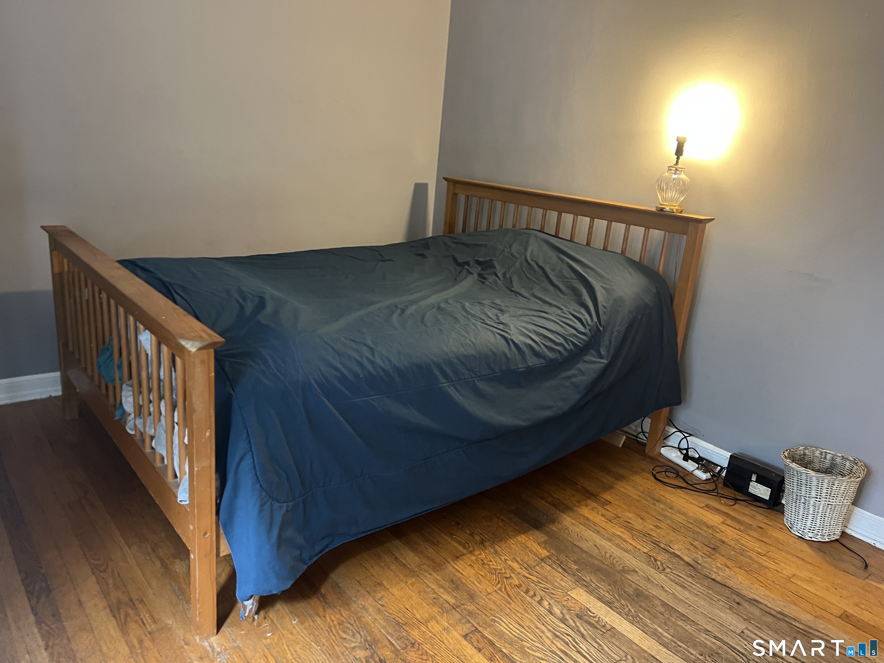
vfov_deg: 53.1
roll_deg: -6.0
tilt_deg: -16.6
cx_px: 442
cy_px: 332
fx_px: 664
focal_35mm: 26
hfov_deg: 67.3
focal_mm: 5.7
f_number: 1.5
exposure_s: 1/40
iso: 400
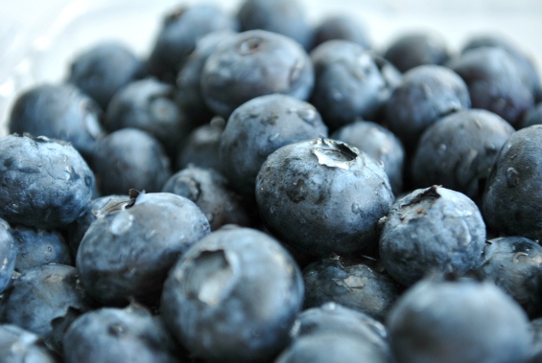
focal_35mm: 82
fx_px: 1244
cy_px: 182
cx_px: 271
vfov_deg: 16.6
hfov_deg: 24.6
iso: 100
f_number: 6.3
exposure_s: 1/2
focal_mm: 55
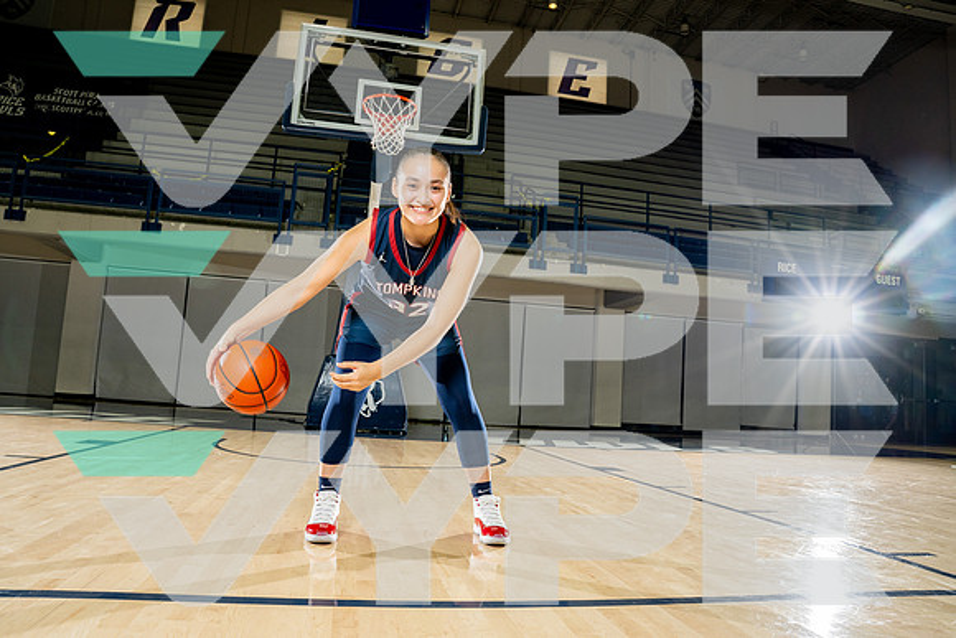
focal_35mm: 25
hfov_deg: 71.5
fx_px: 664
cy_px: 319
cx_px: 478
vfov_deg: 51.3
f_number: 8
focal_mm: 25
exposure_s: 1/250
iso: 640
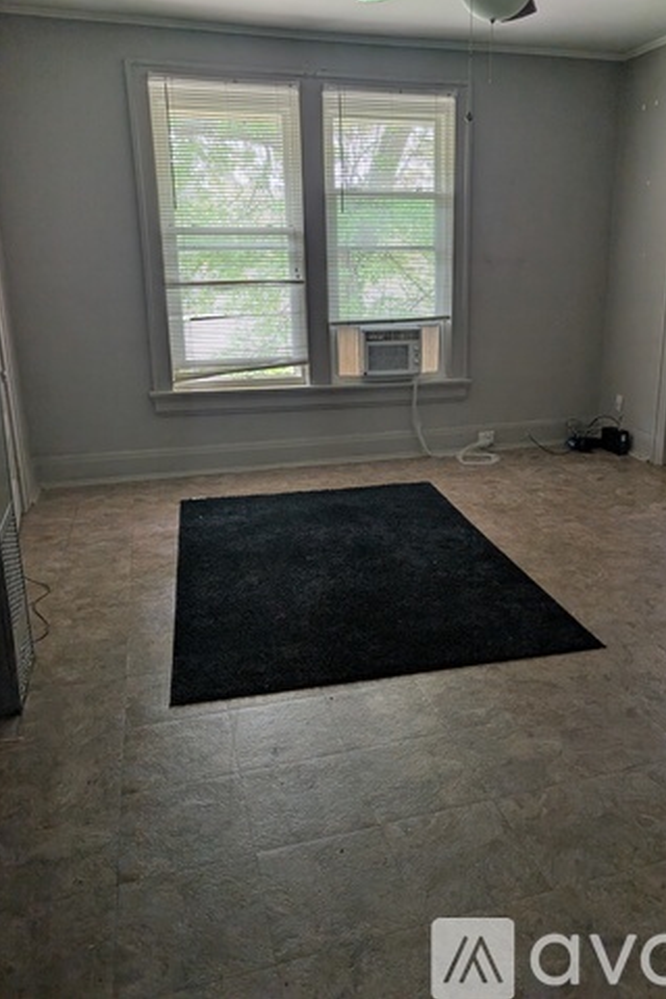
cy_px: 481
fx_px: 721
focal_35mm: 26
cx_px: 377
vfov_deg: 69.4
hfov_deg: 49.4
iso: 28
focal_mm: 6.9
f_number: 1.68
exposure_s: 1/26.9
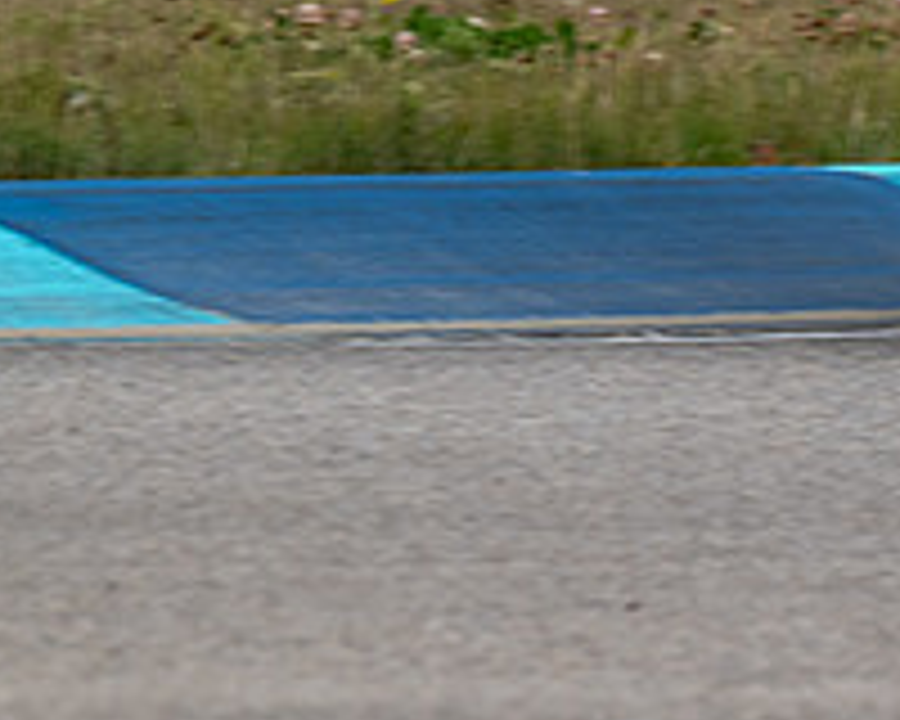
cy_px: -117
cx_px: 1517
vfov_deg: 1.0
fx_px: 40967
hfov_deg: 1.3
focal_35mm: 1538
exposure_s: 1/800
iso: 400
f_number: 11
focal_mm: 480
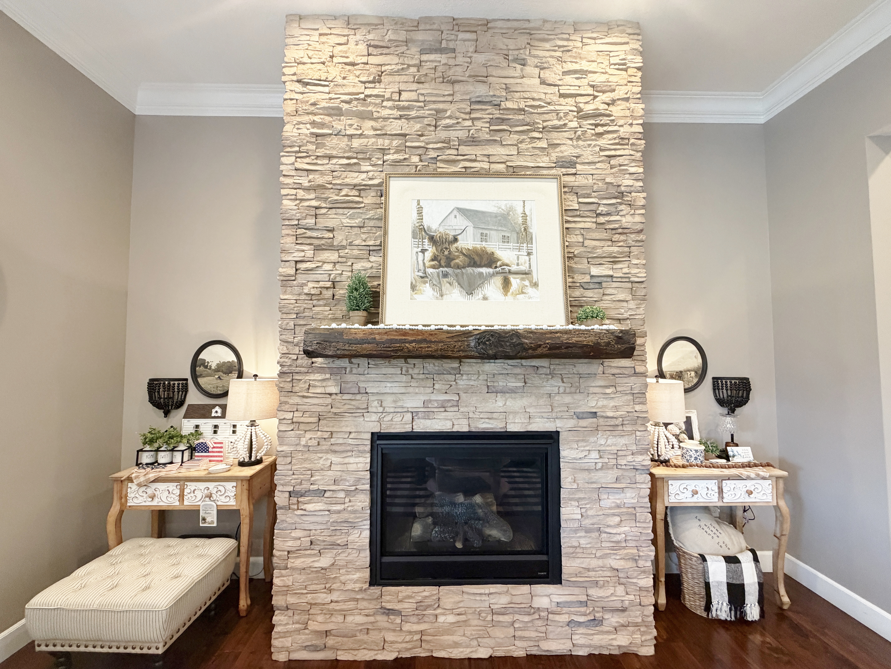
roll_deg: +0.5
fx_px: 360
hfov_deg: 102.1
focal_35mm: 14
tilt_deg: +2.1
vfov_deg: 85.7
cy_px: 334
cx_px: 446
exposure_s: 1/60
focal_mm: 2.22
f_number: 2.2
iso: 250
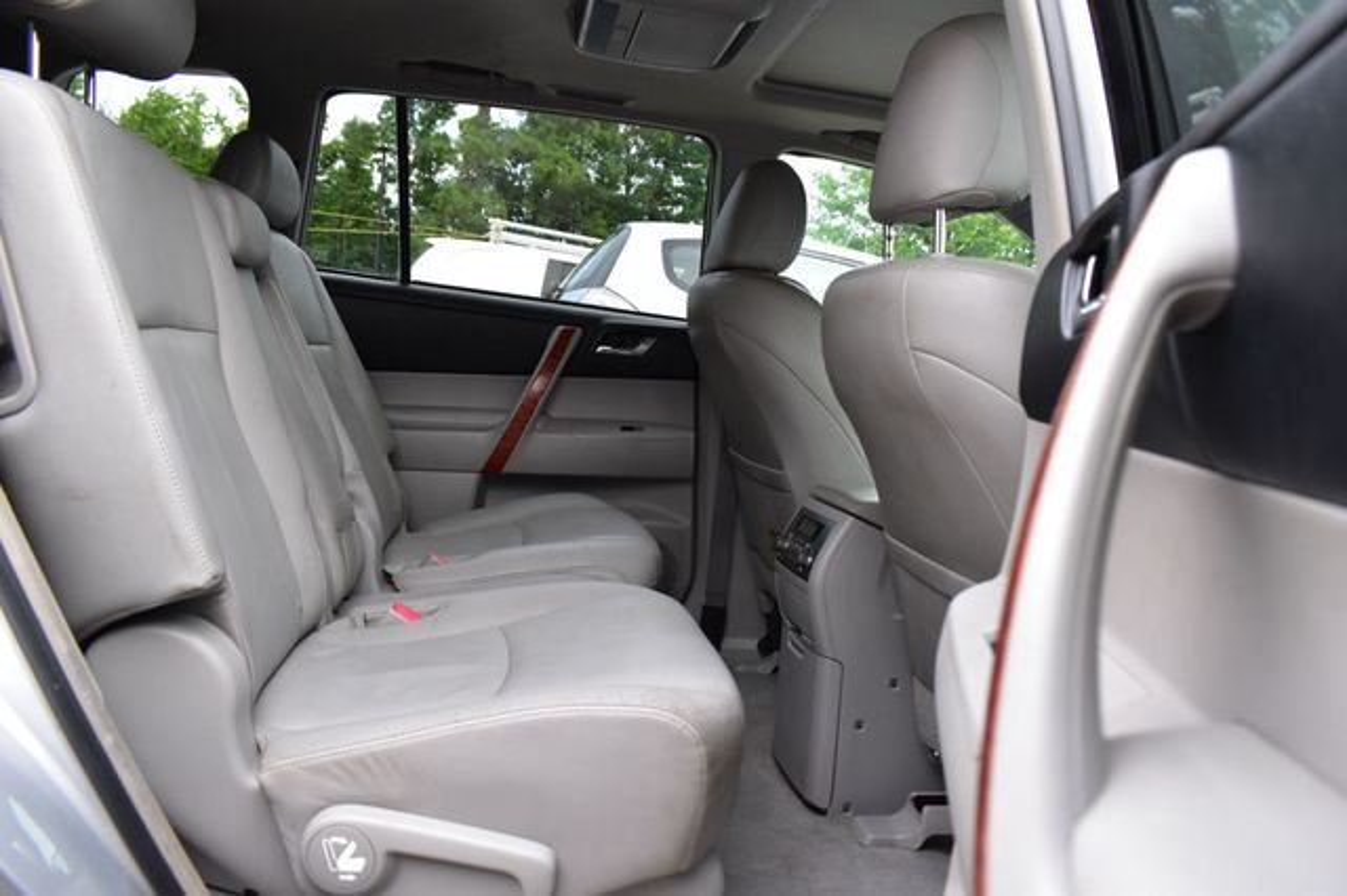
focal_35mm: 27
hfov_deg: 67.4
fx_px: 1010
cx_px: 674
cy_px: 448
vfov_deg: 47.9
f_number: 6.3
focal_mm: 18
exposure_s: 1/15
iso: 800
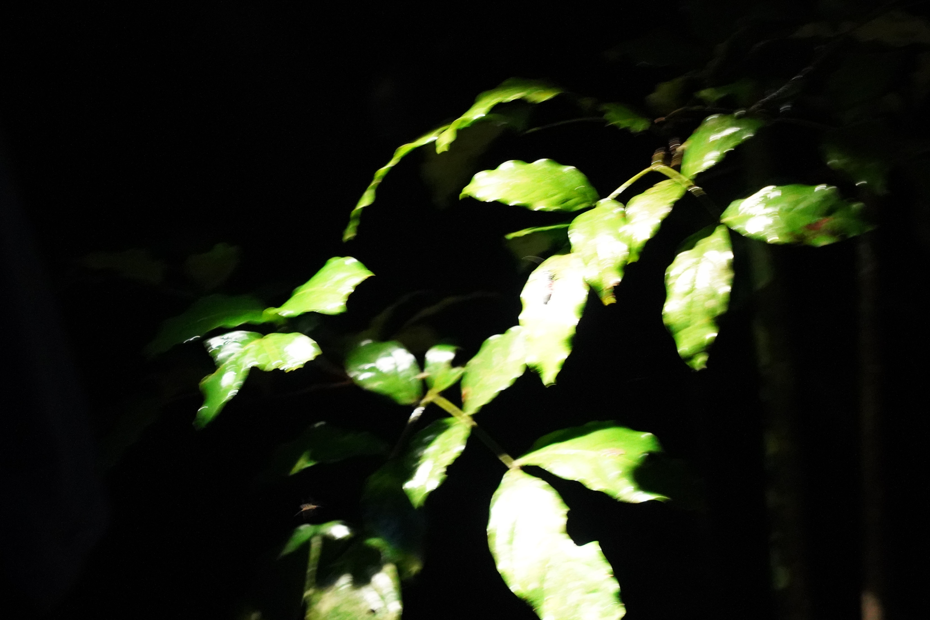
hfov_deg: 20.0
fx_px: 2635
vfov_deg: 13.4
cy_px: 340
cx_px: 348
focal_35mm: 102
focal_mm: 70
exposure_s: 1/20
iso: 12800
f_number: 2.8
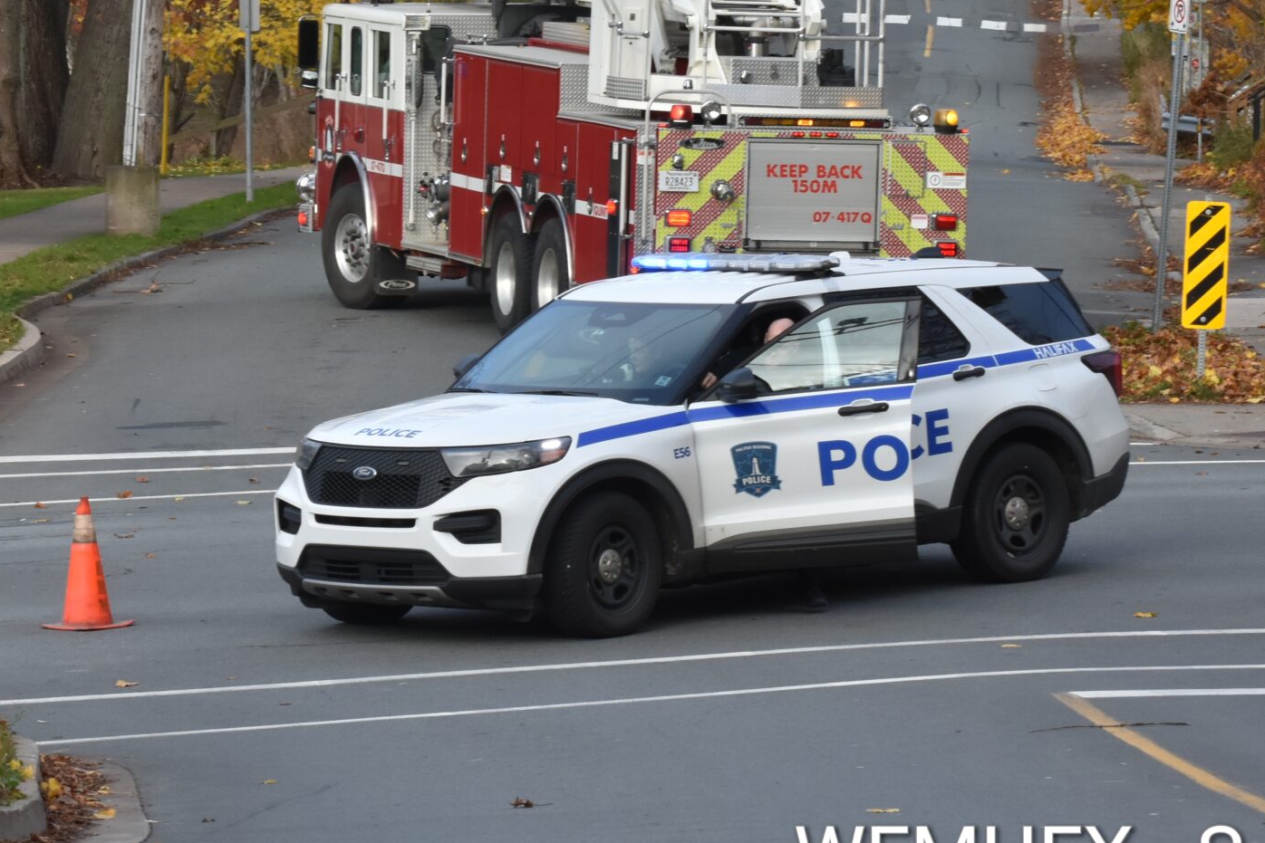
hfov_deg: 8.1
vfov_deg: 5.4
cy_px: 131
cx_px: 380
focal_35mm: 253
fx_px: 8890
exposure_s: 1/400
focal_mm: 92
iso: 500
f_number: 8
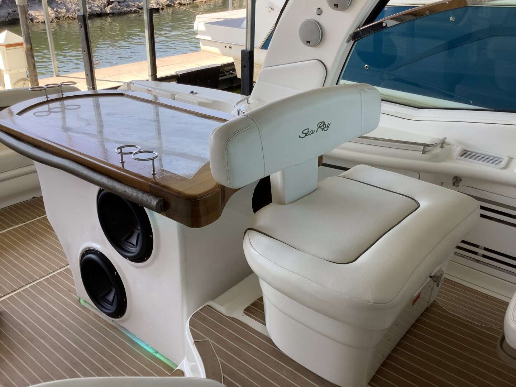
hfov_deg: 58.4
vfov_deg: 45.4
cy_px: 194
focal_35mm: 31
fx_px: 462
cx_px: 258
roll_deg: -1.6
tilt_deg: -27.3
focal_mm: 3.3
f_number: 2.4
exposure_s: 1/165
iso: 25
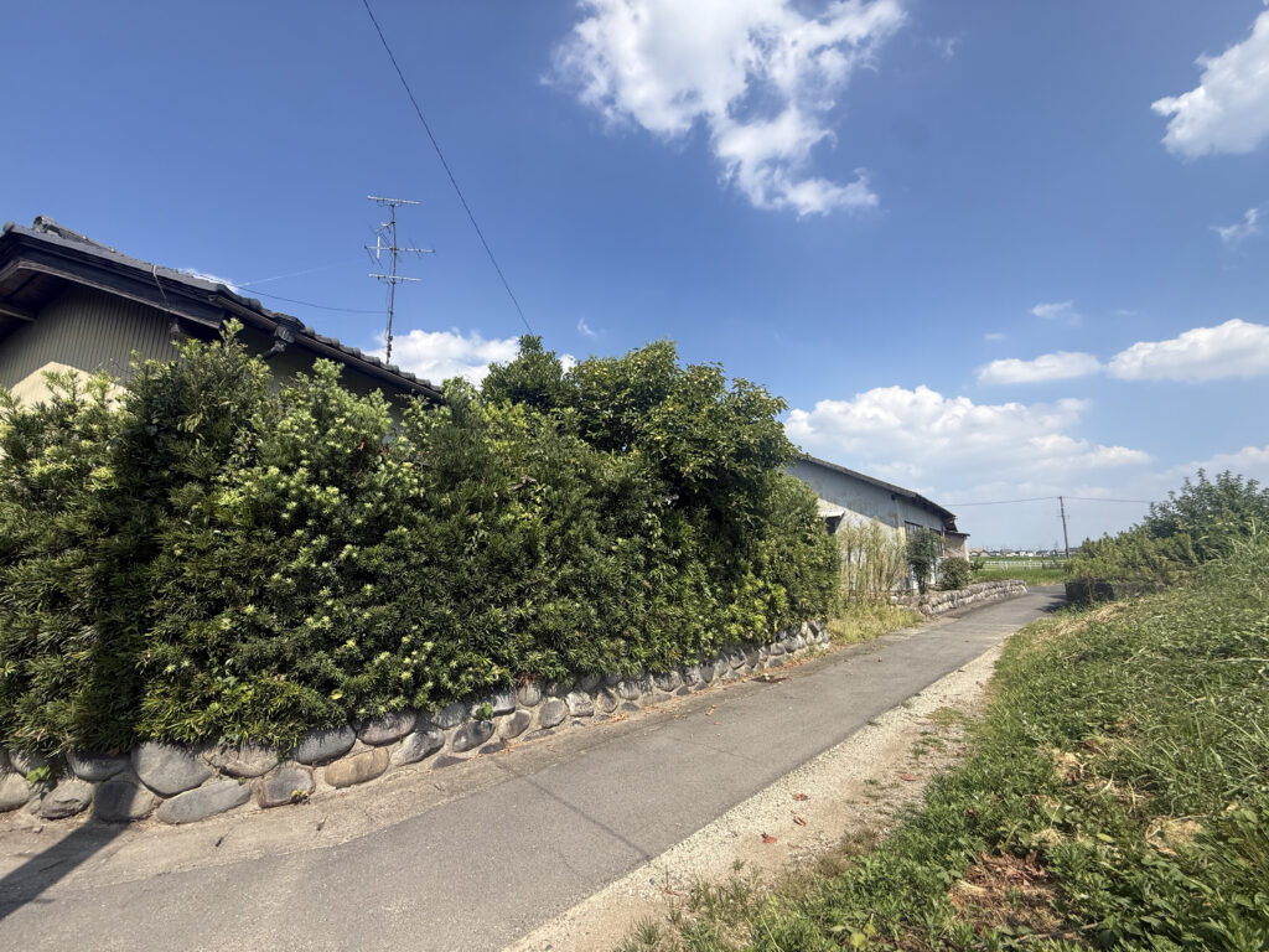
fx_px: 513
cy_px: 476
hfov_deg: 102.1
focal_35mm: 14
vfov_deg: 85.7
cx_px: 634
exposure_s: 1/1613
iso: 50
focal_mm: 2.22
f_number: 2.2
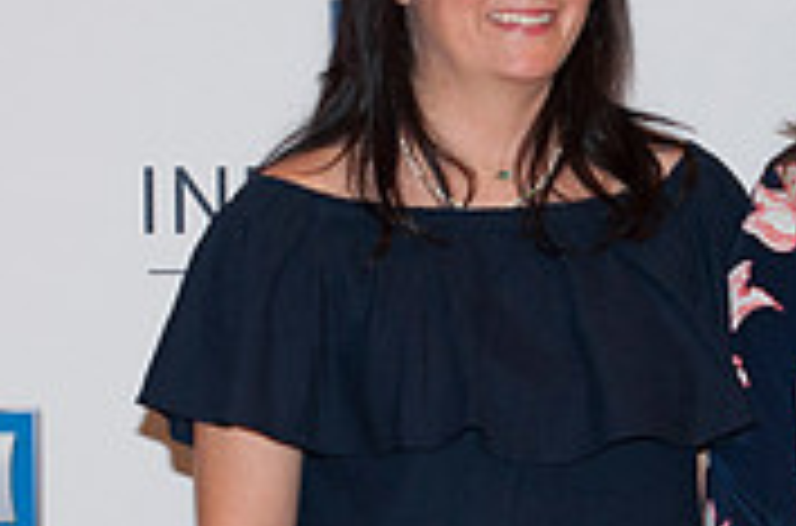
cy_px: 348
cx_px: 796
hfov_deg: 10.4
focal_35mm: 197
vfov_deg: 6.9
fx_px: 4344
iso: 400
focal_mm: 40
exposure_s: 1/60
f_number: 5.6
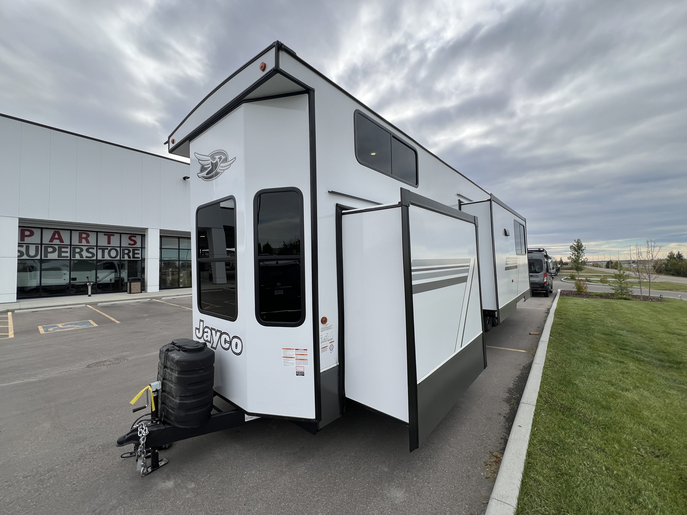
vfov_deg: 89.9
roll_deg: +1.5
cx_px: 344
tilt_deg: +1.5
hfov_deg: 106.2
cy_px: 258
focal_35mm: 13
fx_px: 258
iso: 32
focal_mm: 1.57
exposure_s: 1/752
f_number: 1.8
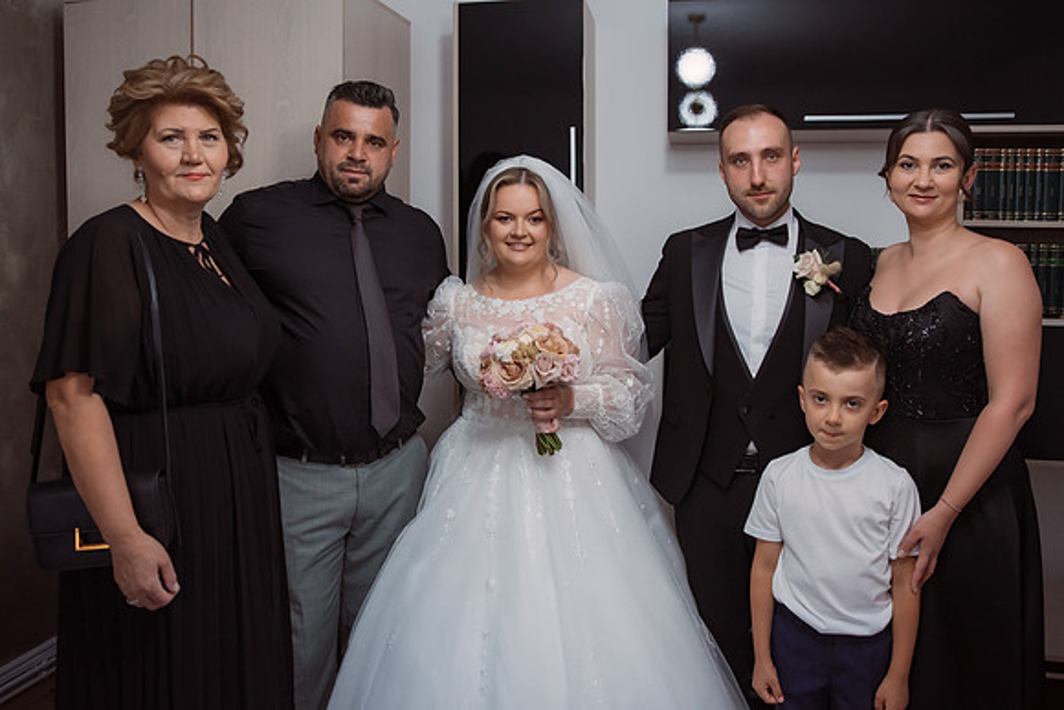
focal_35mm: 29
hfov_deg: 63.1
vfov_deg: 44.5
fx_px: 867
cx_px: 533
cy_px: 318
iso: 1600
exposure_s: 1/200
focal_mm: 26
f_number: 2.8
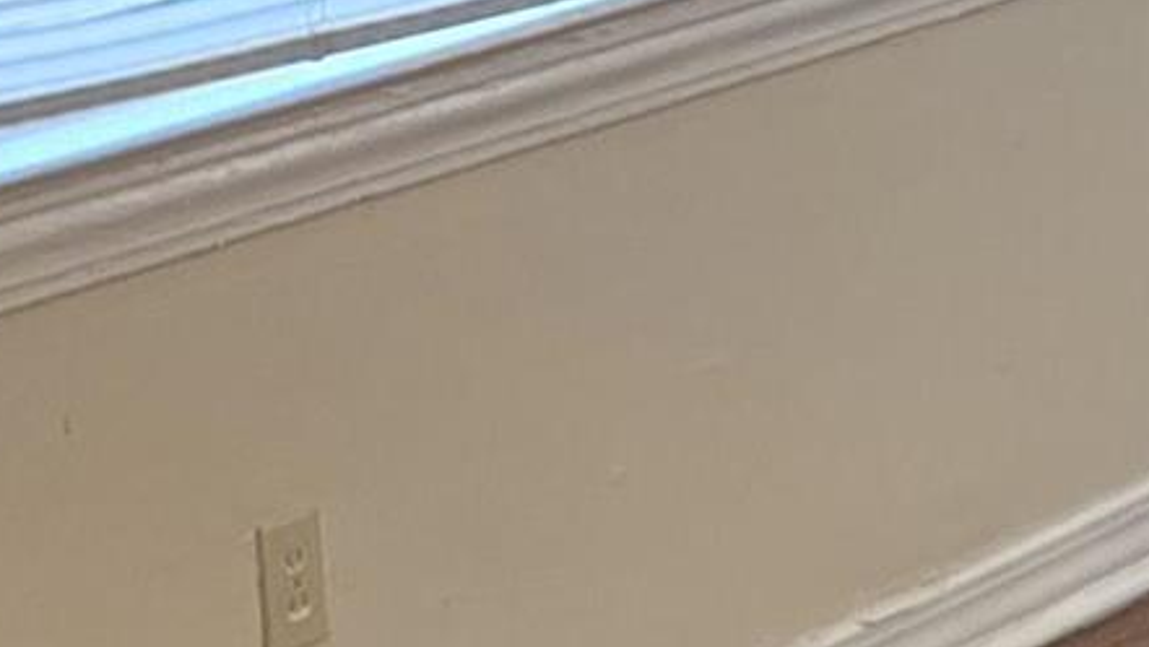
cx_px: 2498
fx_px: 5303
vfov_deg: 7.0
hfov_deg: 11.0
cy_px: 68
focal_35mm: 174
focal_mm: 6.3
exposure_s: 1/120
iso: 160
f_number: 1.7
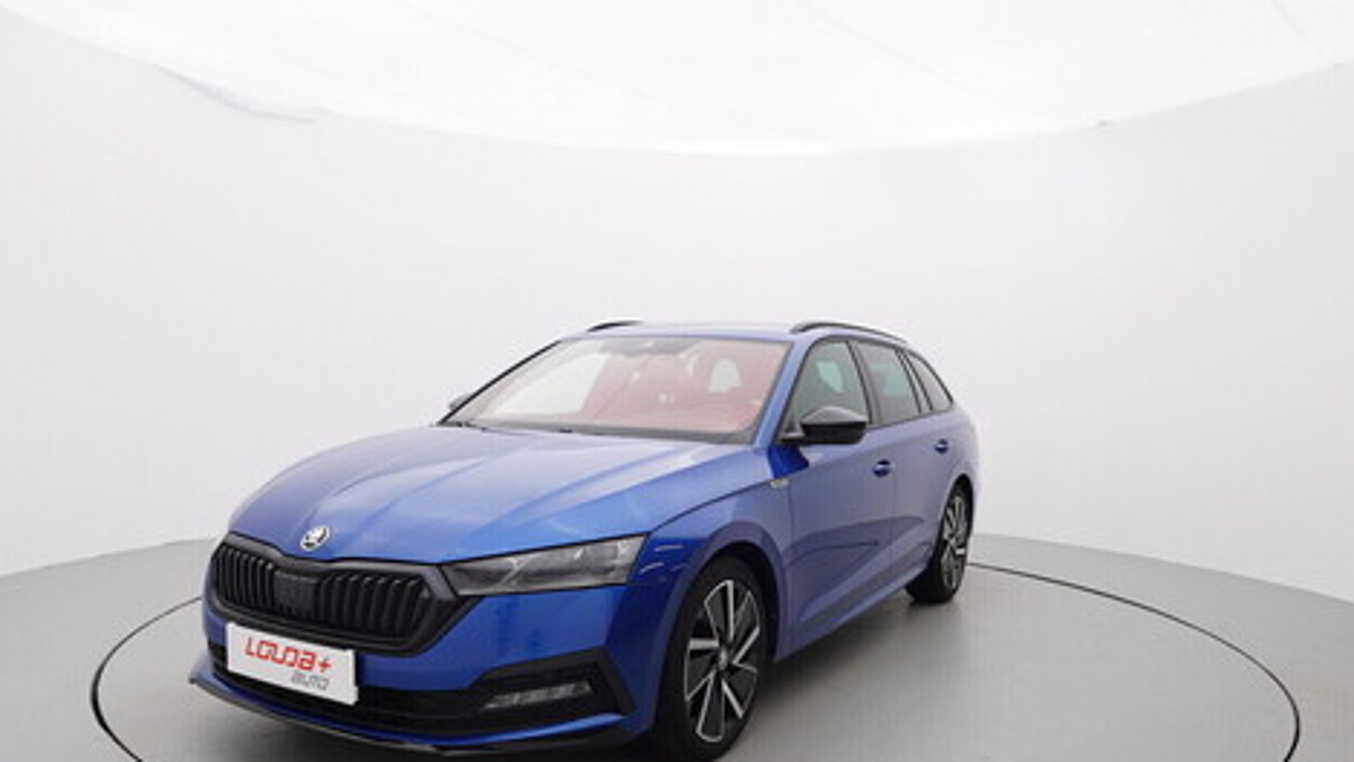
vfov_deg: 41.6
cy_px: 501
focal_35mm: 28
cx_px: 674
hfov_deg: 68.6
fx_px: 992
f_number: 5.6
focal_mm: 15
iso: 200
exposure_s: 1/80
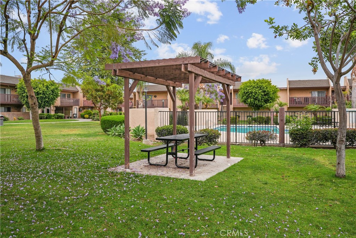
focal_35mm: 29
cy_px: 119
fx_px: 287
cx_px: 178
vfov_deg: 45.0
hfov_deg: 63.7
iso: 100
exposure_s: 1/200
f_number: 5
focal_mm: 29
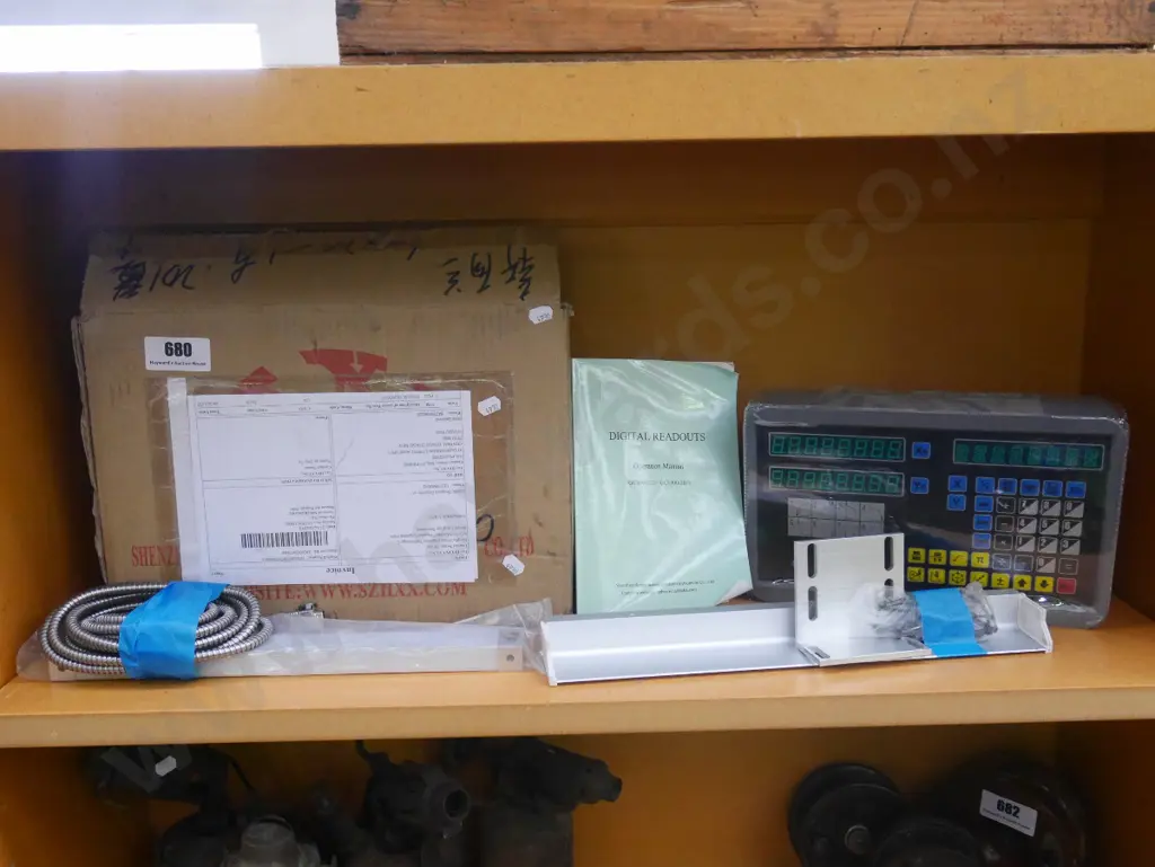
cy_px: 434
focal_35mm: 32
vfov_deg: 44.2
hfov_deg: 56.8
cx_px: 578
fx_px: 1068
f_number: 4
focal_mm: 16
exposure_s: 1/50
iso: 3200
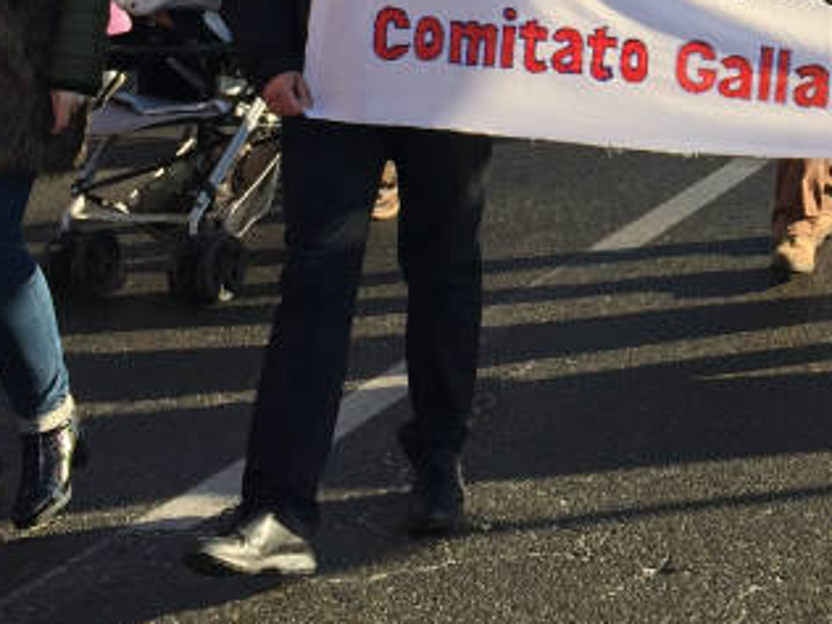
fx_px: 2259
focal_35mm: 94
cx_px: 850
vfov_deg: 14.9
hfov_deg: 20.2
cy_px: -221
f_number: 2.2
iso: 32
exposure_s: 1/898
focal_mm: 4.15
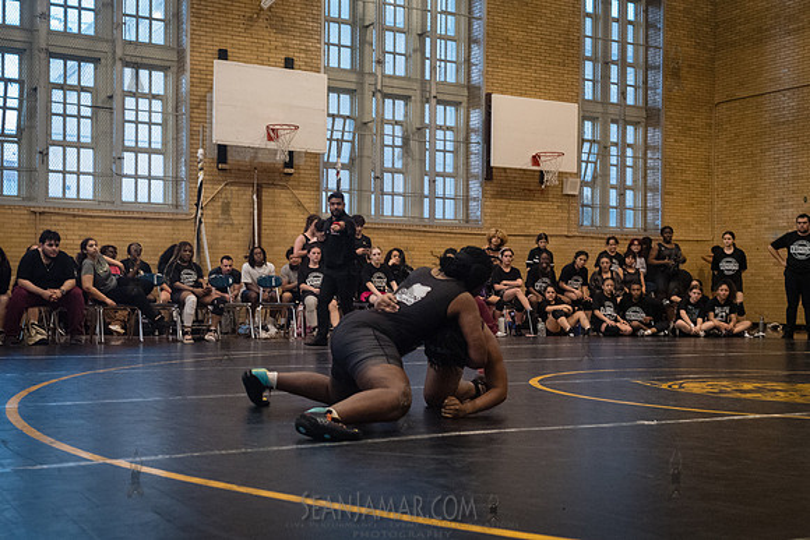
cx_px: 373
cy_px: 287
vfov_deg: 29.9
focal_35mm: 45
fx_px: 1012
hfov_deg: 43.6
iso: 5000
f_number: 4
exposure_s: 1/320
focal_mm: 35
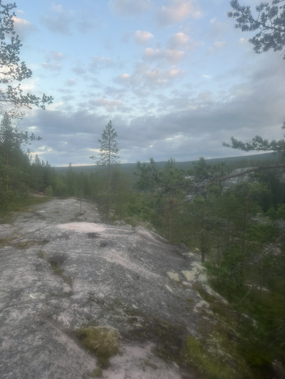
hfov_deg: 56.8
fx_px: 263
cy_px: 190
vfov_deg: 71.6
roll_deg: -0.8
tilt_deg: -2.9
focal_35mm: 24
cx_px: 142
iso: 64
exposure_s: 1/193
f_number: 1.78
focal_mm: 6.86
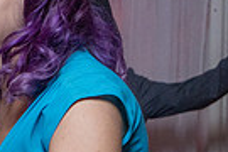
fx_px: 855
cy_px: 193
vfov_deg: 10.0
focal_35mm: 135
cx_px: -197
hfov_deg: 13.5
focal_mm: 28
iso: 2000
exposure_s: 1/200
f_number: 5.6
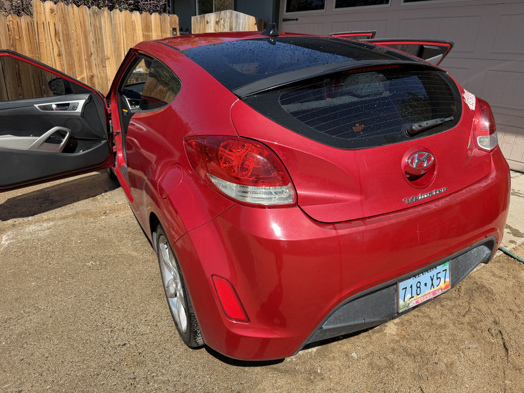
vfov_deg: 56.8
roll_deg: -1.5
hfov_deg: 71.6
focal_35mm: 24
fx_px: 363
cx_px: 262
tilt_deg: -23.7
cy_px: 196
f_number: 1.78
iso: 80
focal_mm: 6.76
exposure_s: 1/3021
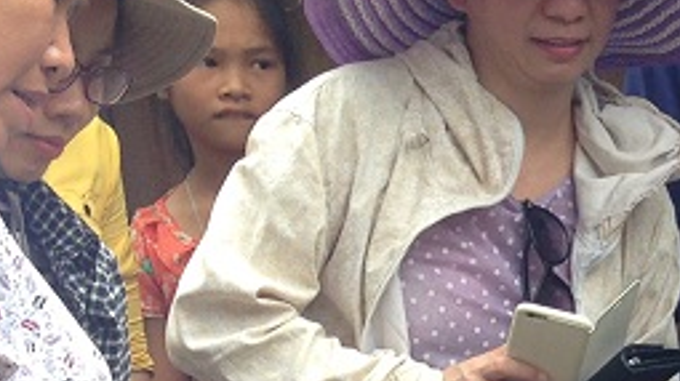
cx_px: 1037
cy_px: 578
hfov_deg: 14.2
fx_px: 2540
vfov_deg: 8.4
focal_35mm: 141
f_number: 2.4
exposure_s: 1/332
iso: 50
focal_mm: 4.12
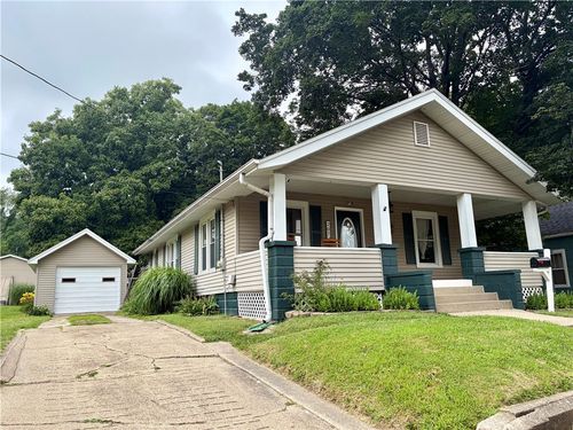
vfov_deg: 53.1
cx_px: 286
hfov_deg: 67.3
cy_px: 215
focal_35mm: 26
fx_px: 430
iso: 50
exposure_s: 1/840
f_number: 1.6
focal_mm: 5.96
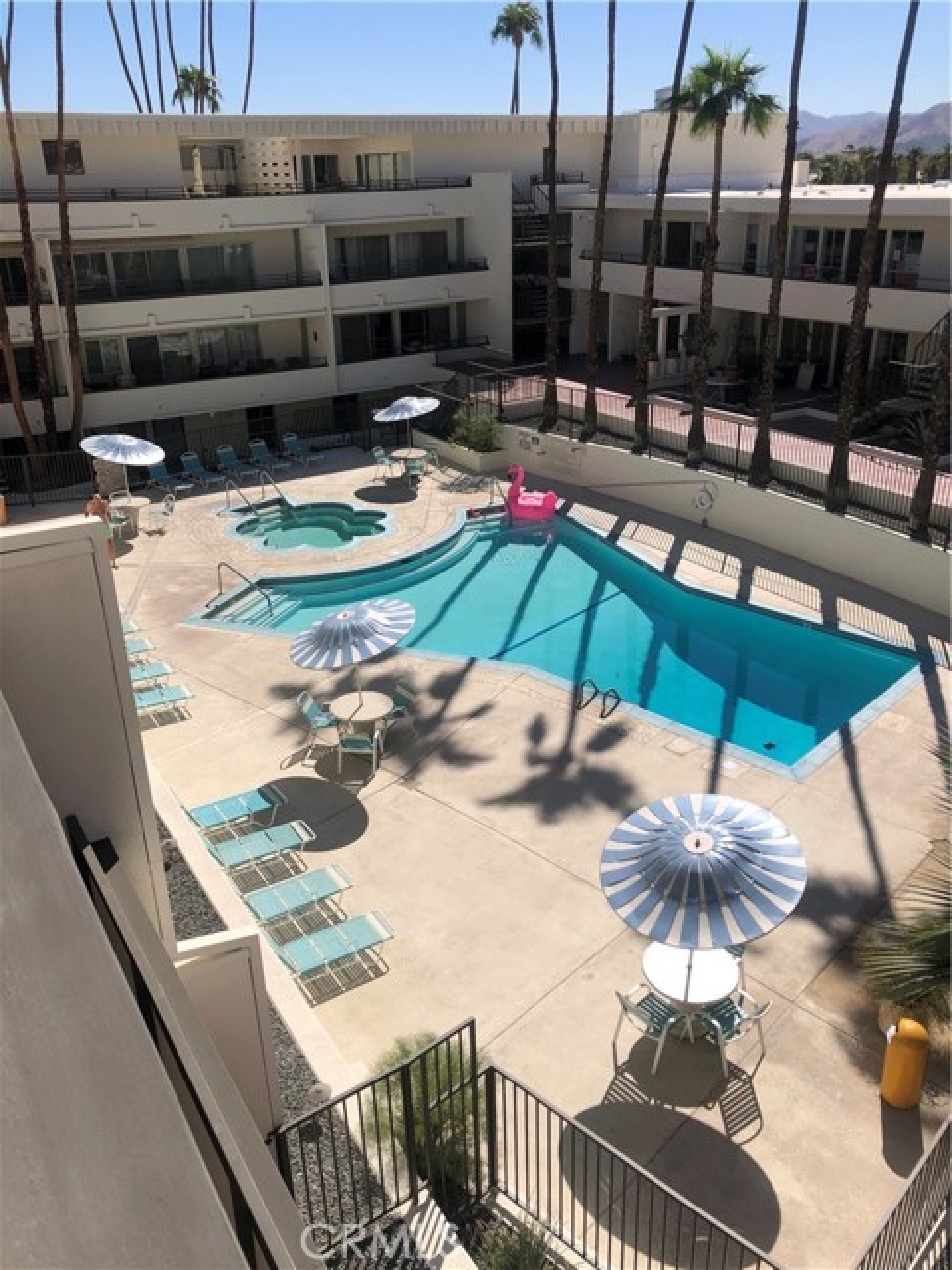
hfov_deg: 49.7
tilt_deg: -23.2
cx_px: 476
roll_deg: +1.4
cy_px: 635
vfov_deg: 63.4
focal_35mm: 28
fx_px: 1027
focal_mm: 3.99
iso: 20
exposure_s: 1/4000
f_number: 1.8
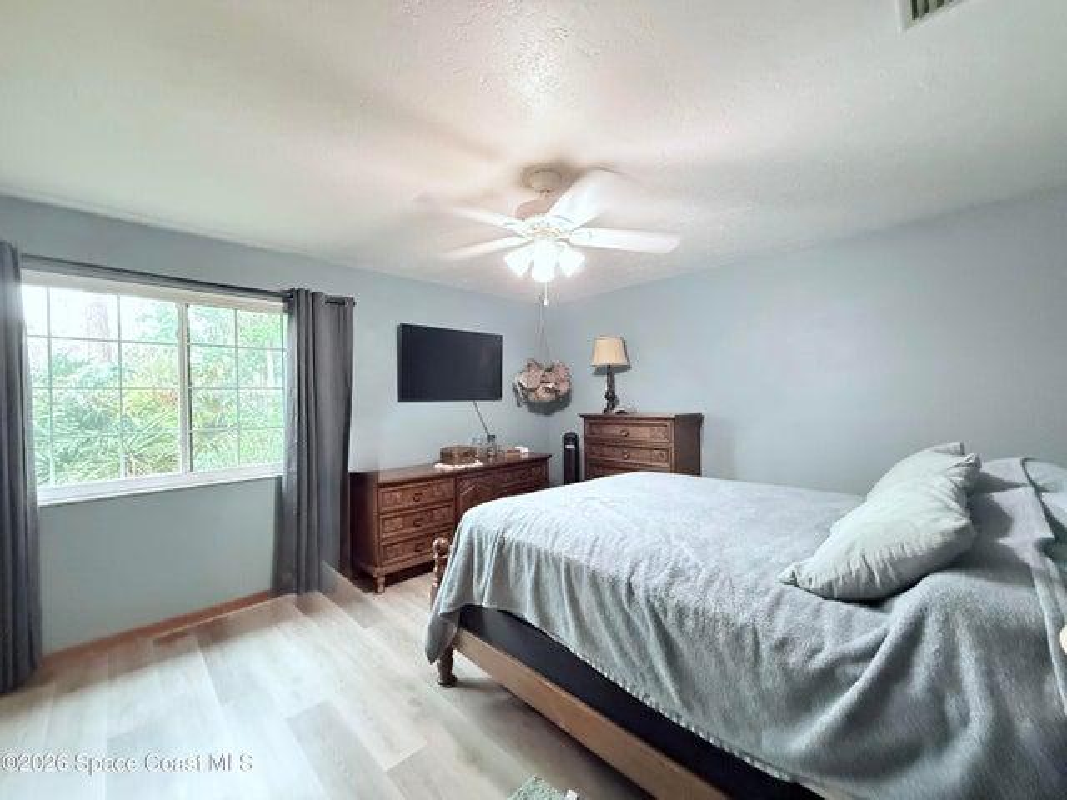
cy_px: 400
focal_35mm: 14
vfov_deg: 85.7
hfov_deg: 102.1
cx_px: 534
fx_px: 432
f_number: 2.2
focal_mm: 2.22
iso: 800
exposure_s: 1/60
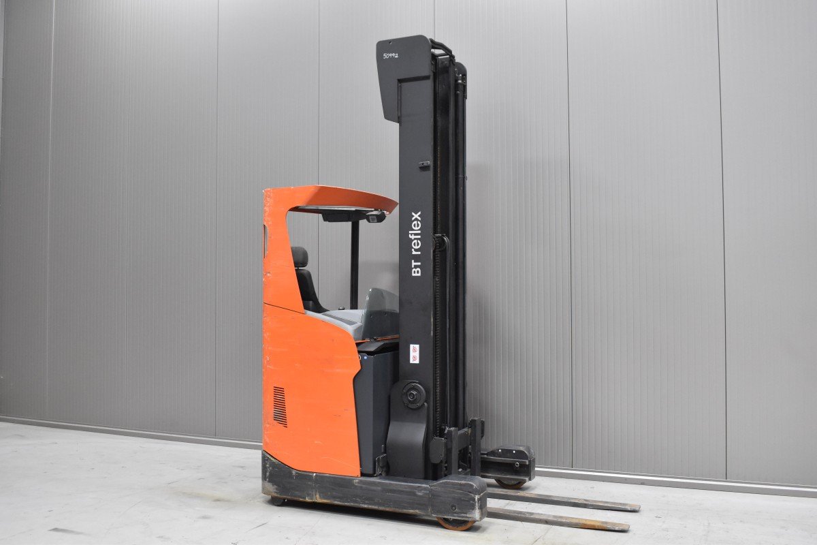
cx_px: 408
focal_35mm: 34
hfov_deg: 55.1
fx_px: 783
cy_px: 272
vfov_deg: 38.4
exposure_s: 1/30
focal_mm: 23
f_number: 5
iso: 1600
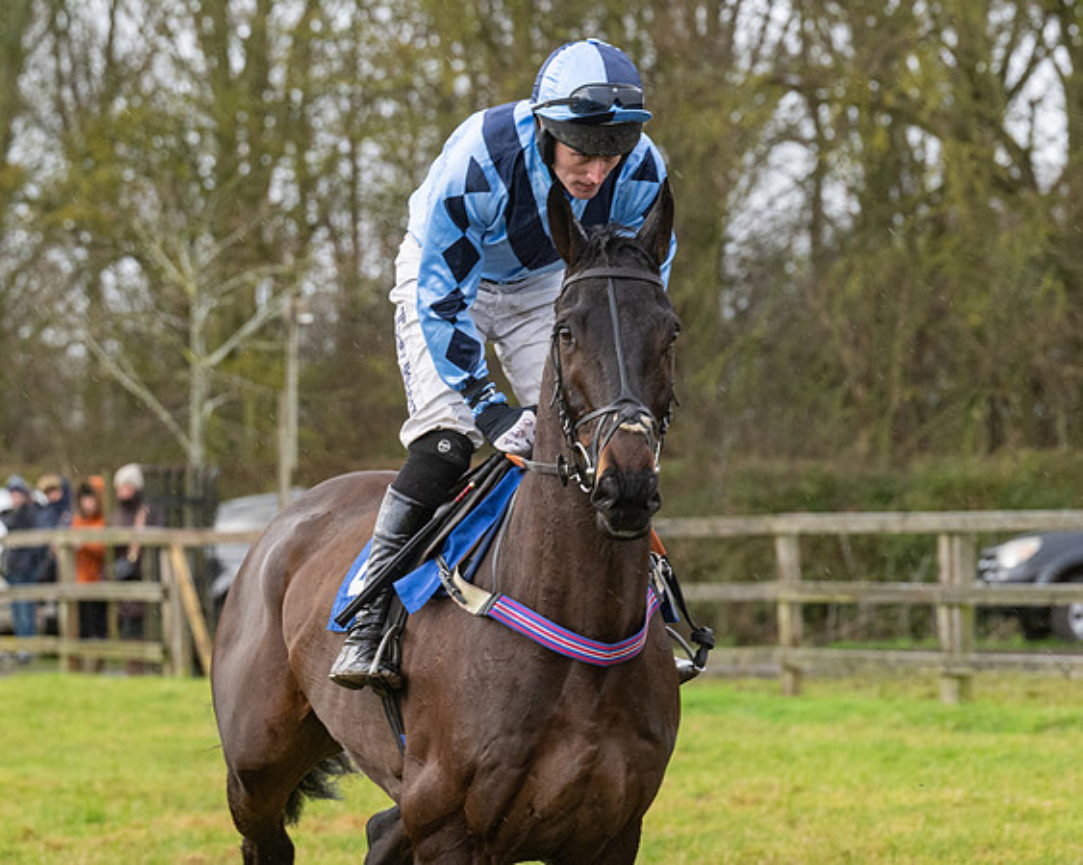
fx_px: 8196
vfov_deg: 6.0
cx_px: 564
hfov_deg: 7.6
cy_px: 425
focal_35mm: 256
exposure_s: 1/500
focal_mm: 125
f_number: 5
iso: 800
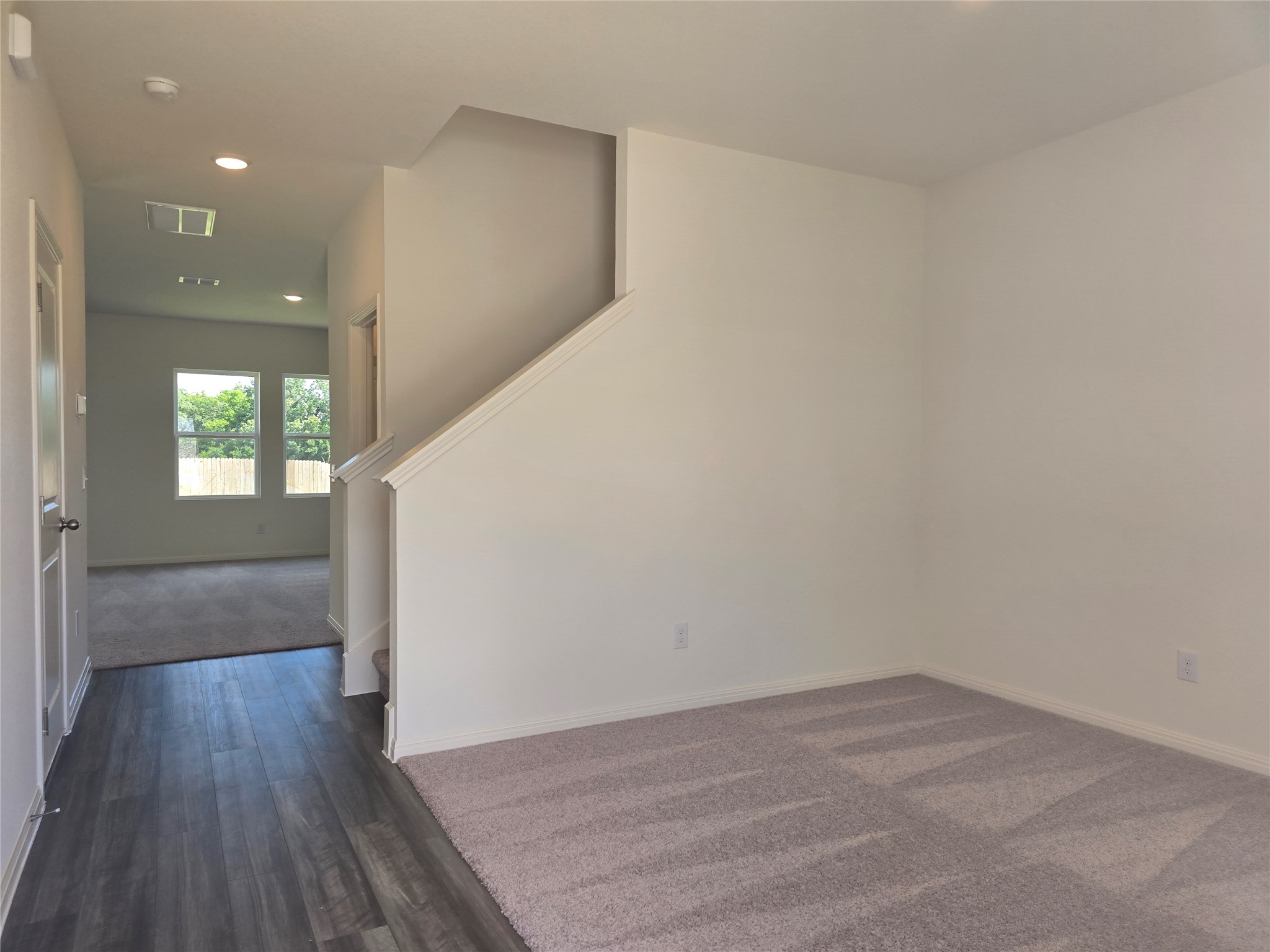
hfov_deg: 73.9
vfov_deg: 58.9
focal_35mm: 23
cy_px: 476
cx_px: 635
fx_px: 844
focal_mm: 6.3
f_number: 1.7
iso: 40
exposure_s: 1/180
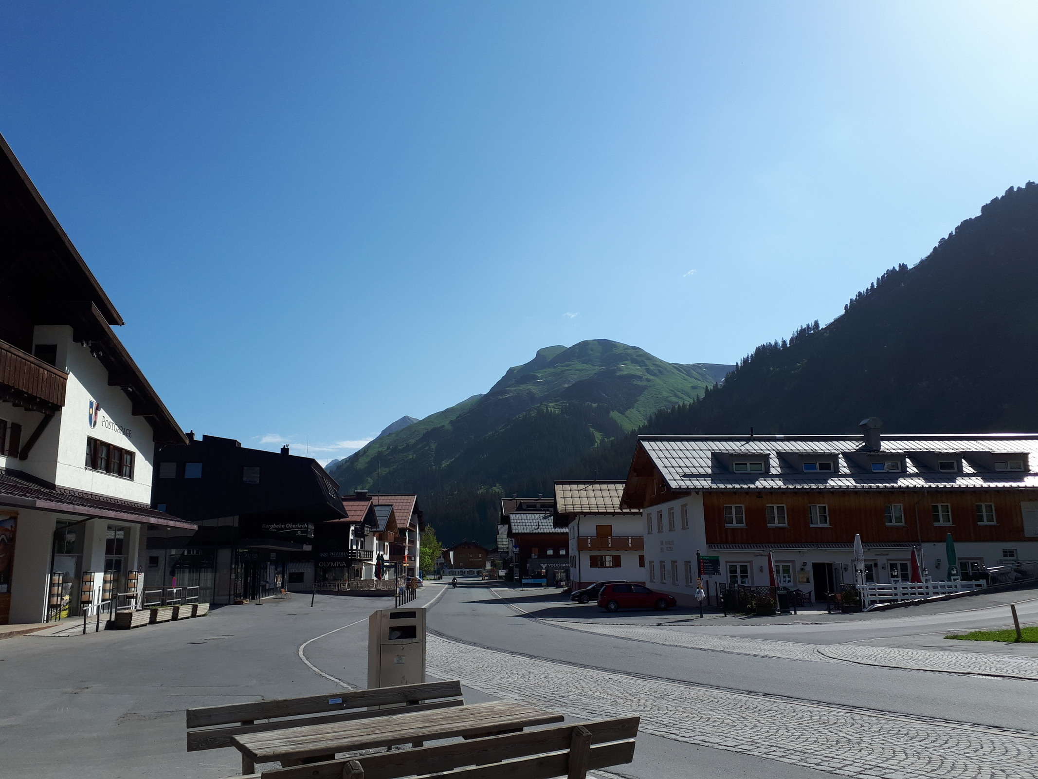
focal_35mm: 27
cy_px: 390
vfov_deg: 51.4
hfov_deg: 65.3
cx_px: 519
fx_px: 810
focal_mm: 3.6
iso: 40
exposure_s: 1/2083
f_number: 1.9
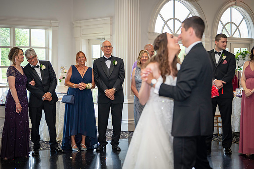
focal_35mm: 70
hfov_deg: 28.9
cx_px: 127
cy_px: 84
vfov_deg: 19.4
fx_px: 494
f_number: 3.5
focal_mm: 70
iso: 1000
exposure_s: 1/100
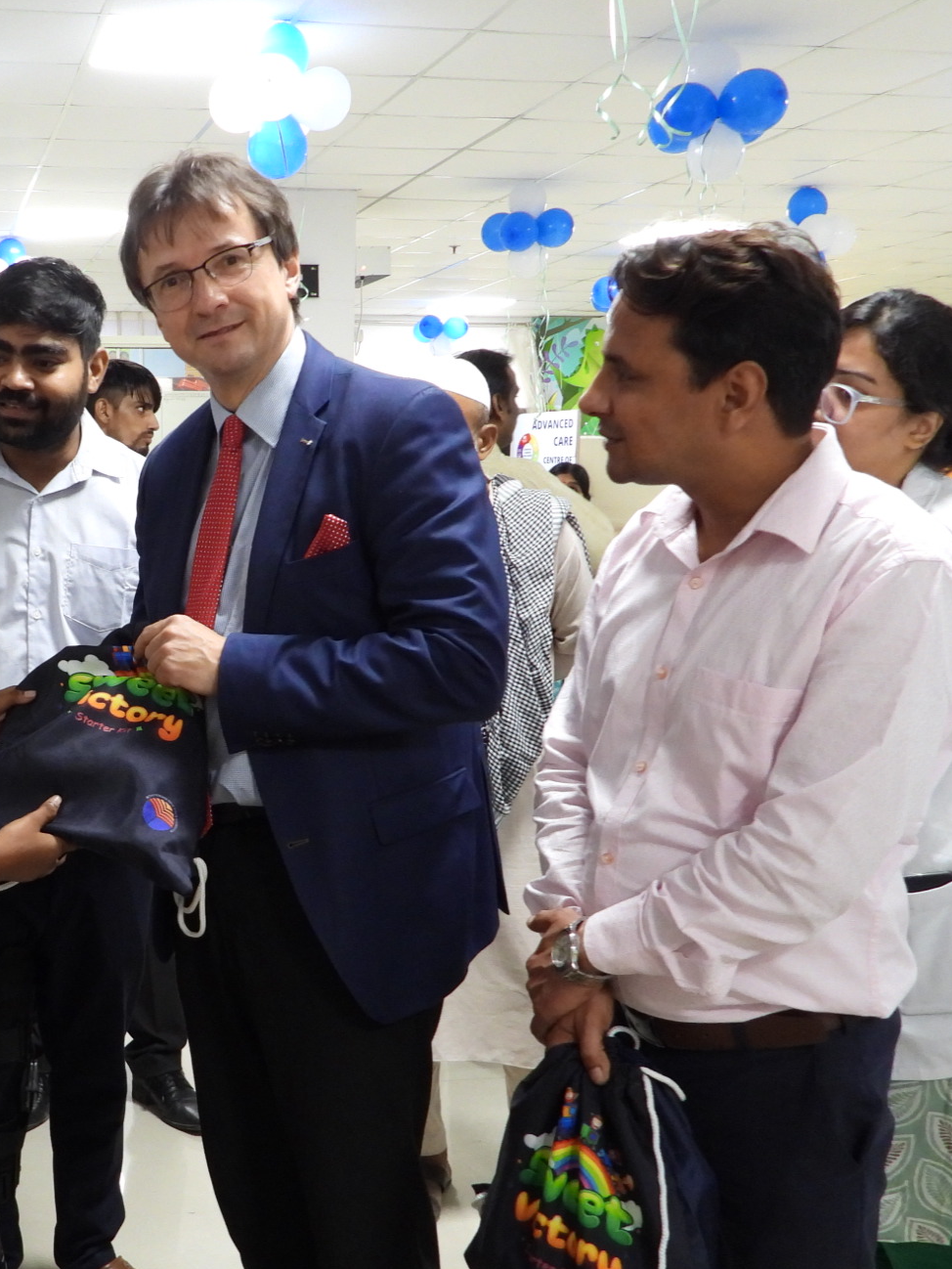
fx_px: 1540
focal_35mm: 42
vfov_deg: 44.5
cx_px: 136
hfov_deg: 33.0
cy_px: 767
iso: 400
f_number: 2.8
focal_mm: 4.3
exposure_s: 1/25
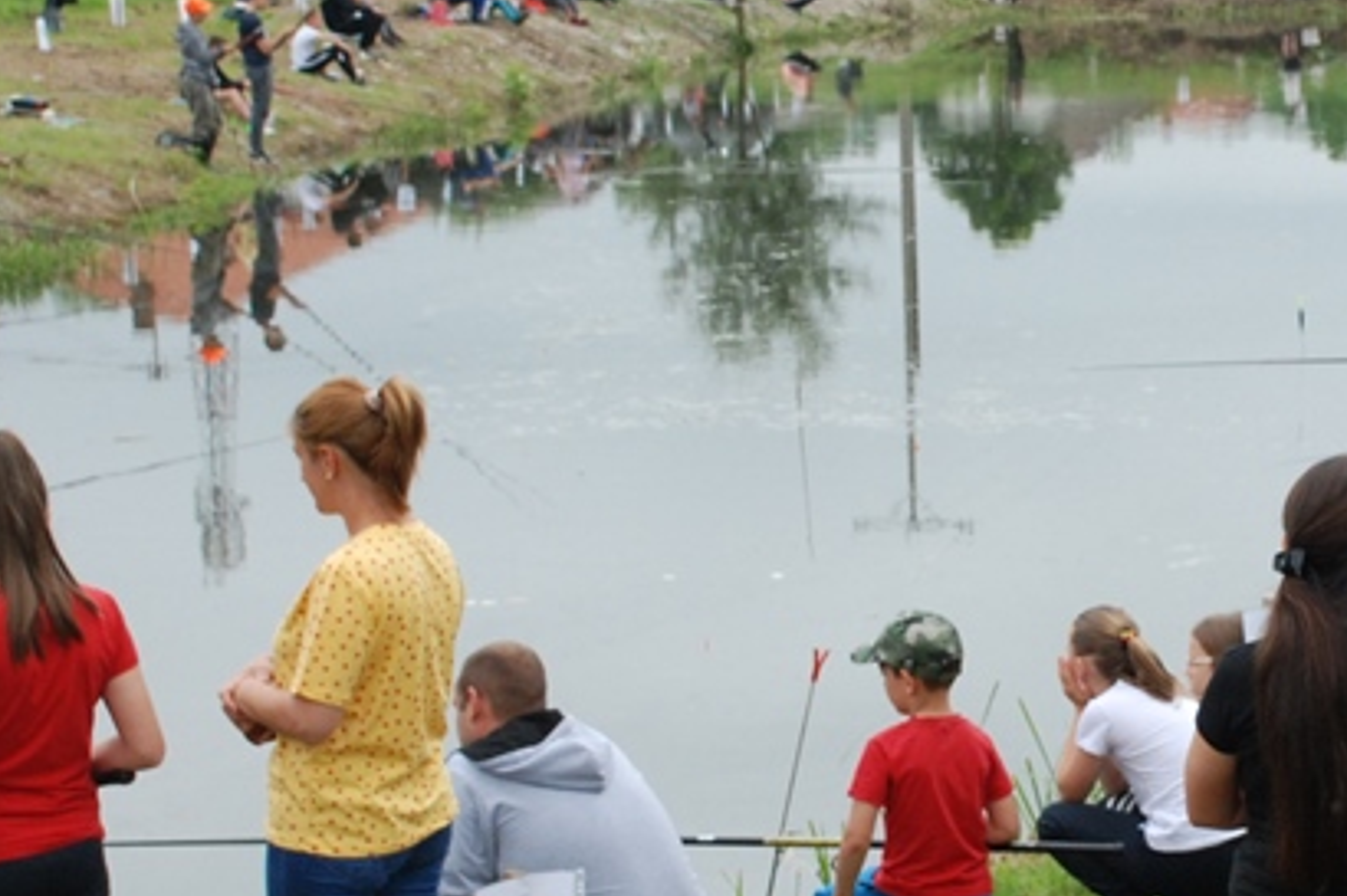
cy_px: 474
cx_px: 1294
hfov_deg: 16.8
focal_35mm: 120
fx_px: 4488
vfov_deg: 11.4
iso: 500
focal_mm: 32
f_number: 8
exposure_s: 1/250
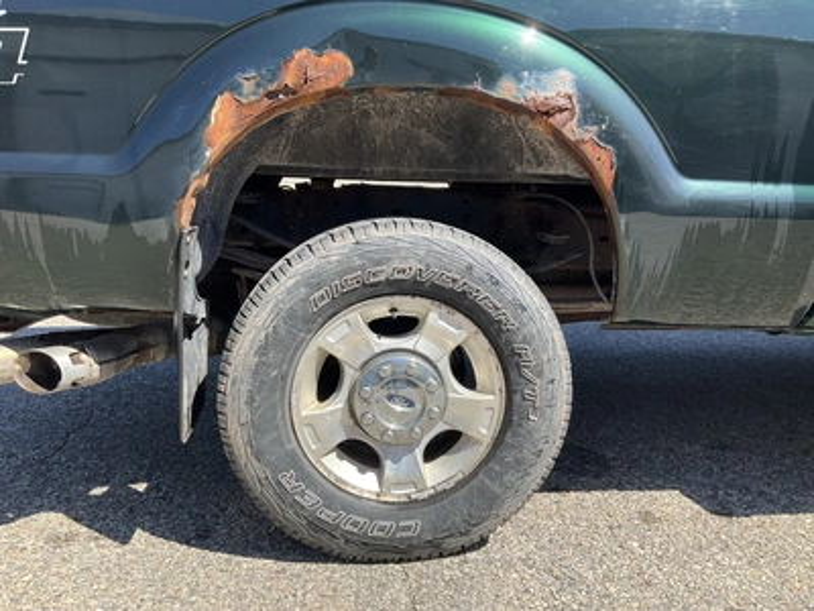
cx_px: 407
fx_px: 682
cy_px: 306
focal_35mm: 29
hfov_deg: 61.7
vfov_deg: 48.2
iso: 25
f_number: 1.8
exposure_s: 1/674
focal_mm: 3
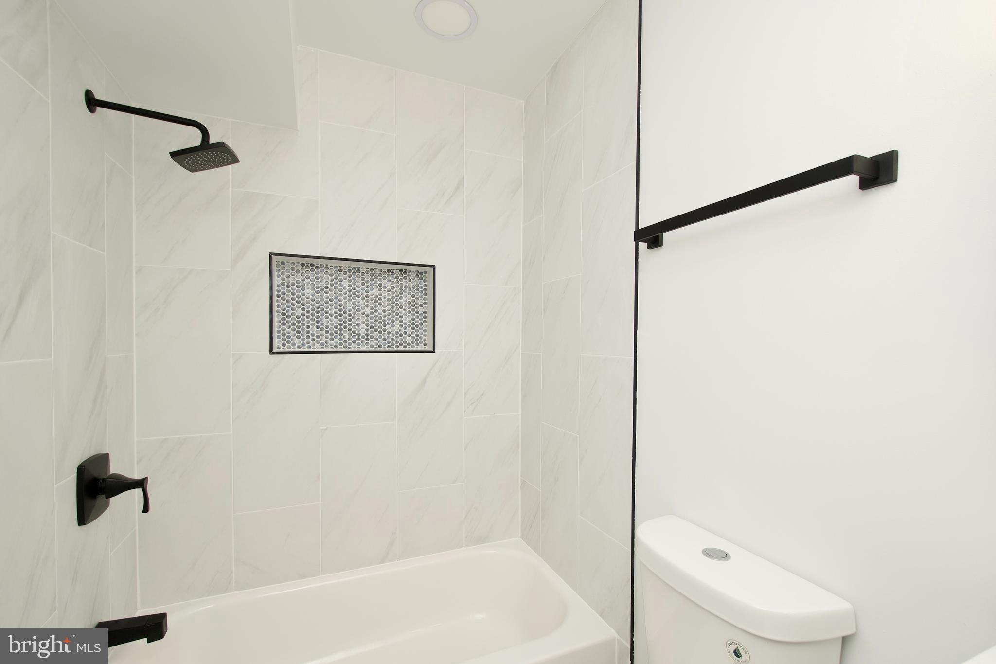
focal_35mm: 15
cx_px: 498
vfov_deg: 77.3
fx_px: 415
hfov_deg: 100.4
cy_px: 332
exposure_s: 1/125
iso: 320
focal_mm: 10
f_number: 7.1
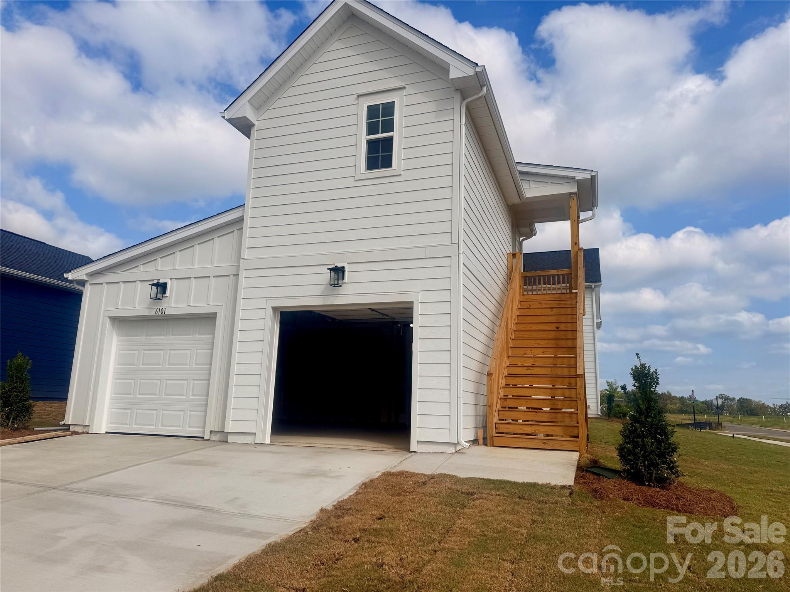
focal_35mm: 24
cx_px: 395
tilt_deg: +11.3
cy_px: 296
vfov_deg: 56.8
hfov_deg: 71.6
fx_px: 548
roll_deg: -2.1
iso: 80
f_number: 1.78
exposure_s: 1/10309
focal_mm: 6.76
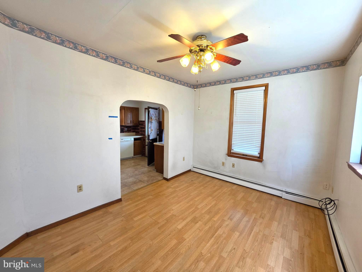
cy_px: 136
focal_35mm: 13
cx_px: 181
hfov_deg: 106.2
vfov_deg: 89.9
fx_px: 136
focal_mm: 2.2
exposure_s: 1/120
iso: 100
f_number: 1.9
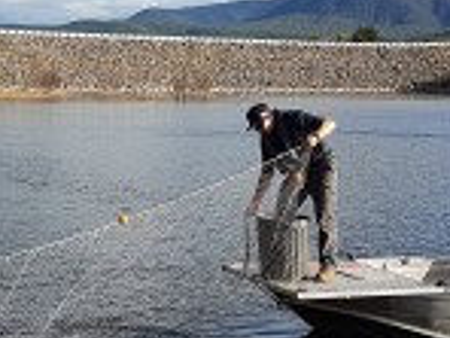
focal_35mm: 88
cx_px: 97
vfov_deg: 16.7
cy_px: 111
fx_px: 1144
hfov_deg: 22.0
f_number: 1.7
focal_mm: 4.2
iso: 40
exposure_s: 1/1644
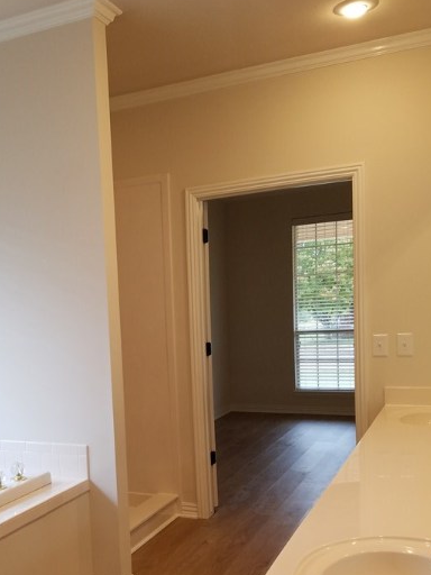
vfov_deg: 47.4
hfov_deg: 36.4
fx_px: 647
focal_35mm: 39
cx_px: 140
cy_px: 365
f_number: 1.7
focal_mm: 4.2
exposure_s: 1/60
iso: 100
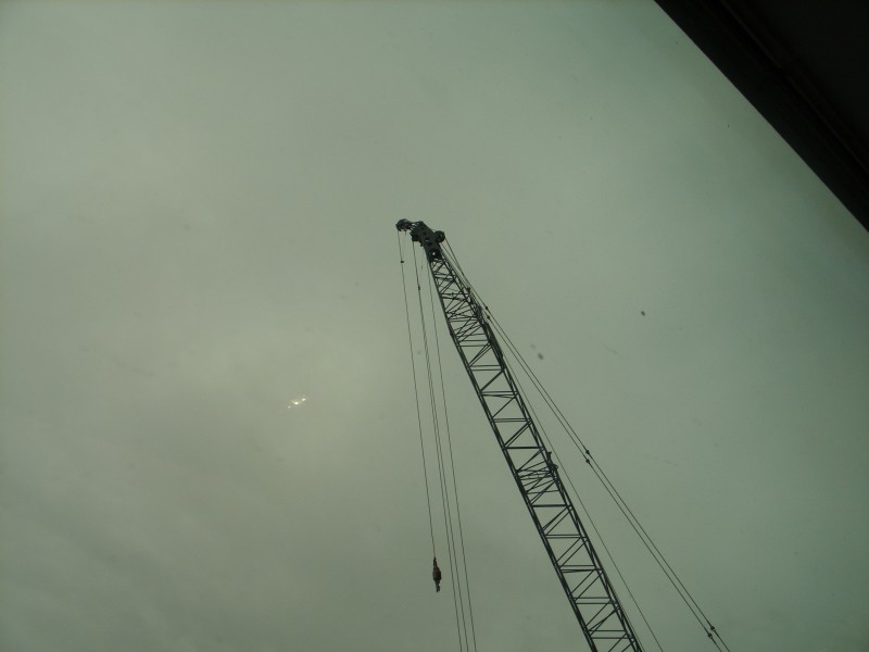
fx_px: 954
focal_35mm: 38
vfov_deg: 37.7
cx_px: 434
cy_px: 326
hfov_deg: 49.0
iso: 50
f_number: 5.7
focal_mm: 7.8
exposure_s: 1/260
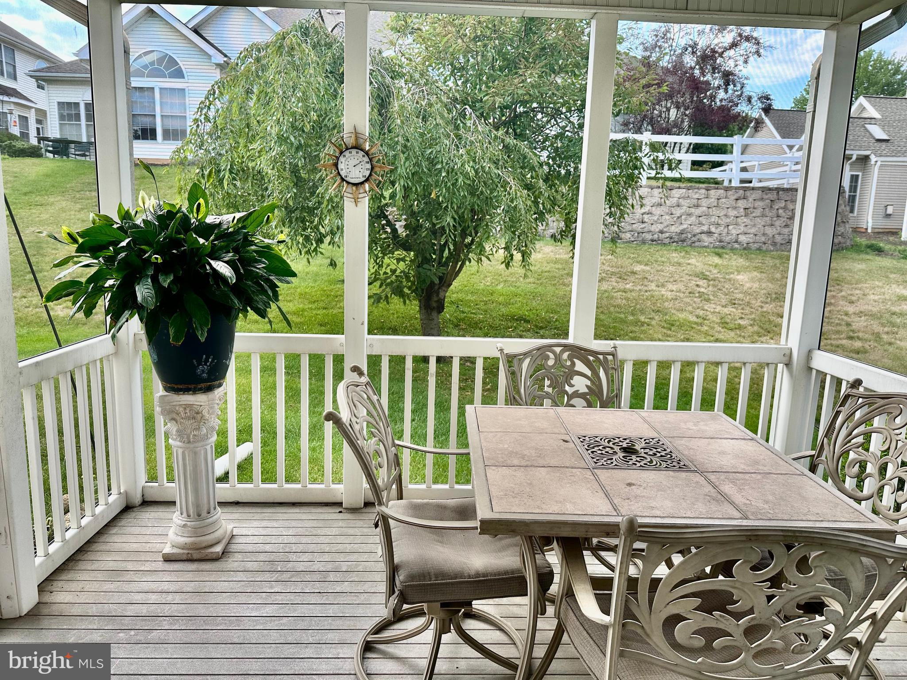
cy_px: 340
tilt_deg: -9.6
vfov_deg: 56.8
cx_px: 454
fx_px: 629
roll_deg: -1.9
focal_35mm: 24
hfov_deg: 71.6
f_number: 1.78
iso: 80
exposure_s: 1/604
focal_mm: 6.86
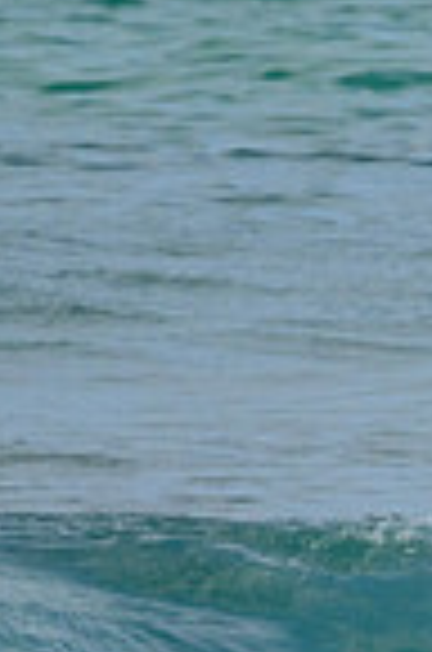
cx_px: 953
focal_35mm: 3488
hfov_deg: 0.4
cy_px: 690
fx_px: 63081
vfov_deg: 0.6
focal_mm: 800
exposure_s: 1/2000
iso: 1250
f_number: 11
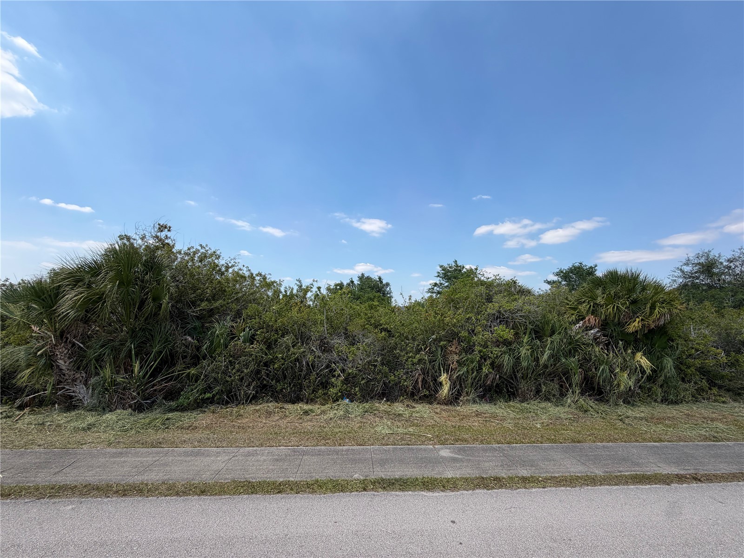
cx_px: 372
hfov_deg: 102.1
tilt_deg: +7.1
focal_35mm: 14
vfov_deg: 85.7
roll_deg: -1.1
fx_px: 301
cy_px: 279
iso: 25
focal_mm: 2.22
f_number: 2.2
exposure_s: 1/770
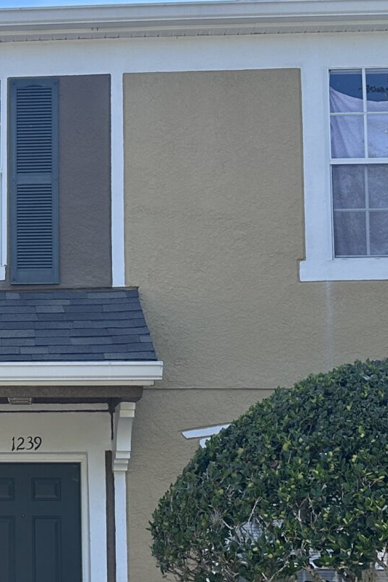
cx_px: -130
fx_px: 1293
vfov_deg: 25.1
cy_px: 426
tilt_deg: +6.2
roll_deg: -0.9
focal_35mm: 80
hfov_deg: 16.1
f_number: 1.78
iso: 80
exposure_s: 1/1062
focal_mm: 6.86
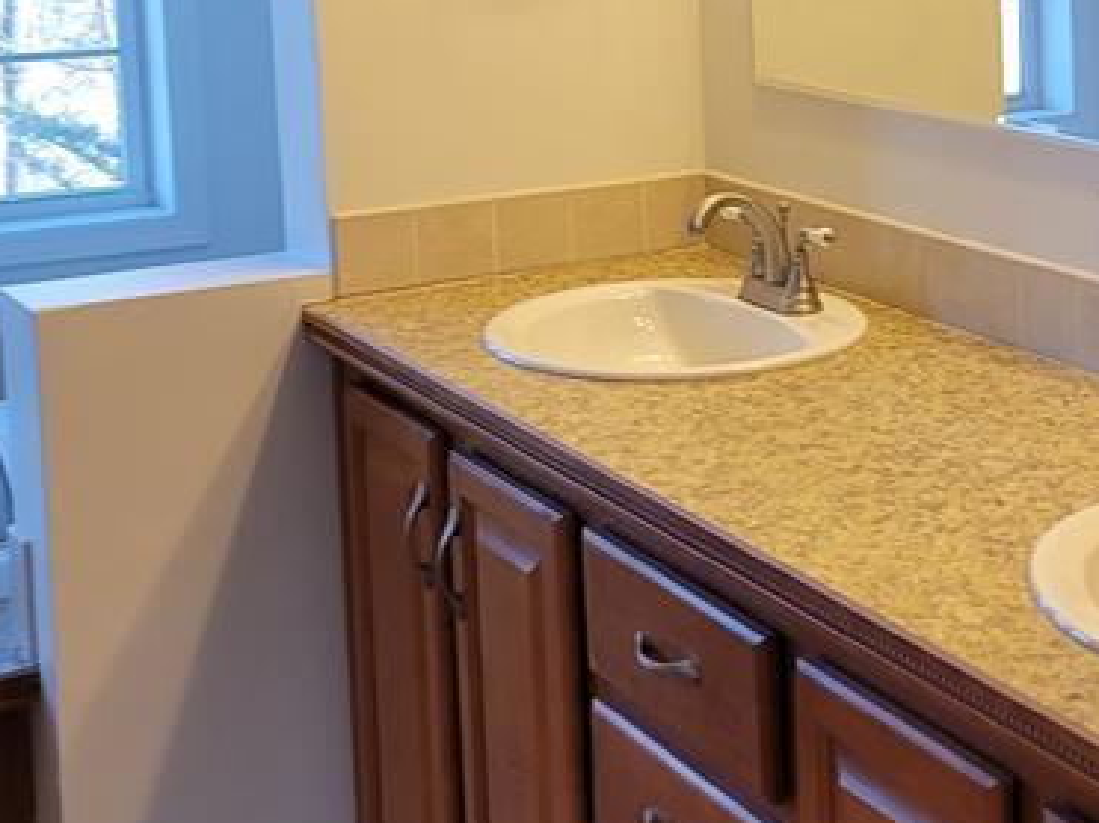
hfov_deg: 26.7
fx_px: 2190
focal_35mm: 69
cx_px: 1084
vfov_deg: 20.8
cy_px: 62
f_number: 1.8
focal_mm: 7
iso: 80
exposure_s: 1/120
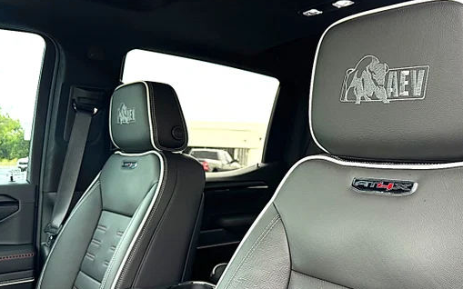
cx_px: 307
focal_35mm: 35
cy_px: 211
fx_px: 442
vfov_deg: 35.6
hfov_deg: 54.3
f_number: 1.78
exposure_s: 1/127
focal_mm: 6.86
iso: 64
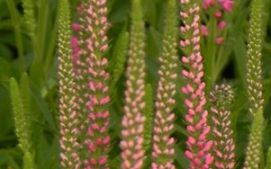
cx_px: 233
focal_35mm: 948
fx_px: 7000
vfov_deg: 1.4
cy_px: 166
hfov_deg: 2.2
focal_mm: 59.9
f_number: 5.6
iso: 160
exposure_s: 1/15
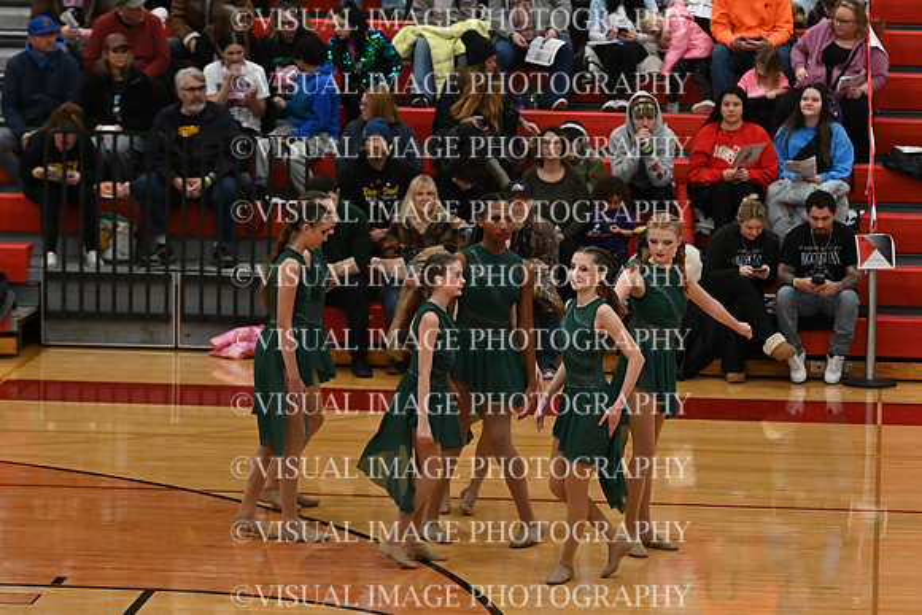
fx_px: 4227
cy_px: 308
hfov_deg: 12.4
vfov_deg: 8.3
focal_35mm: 165
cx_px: 461
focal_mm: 110
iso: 5000
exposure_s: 1/400
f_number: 4
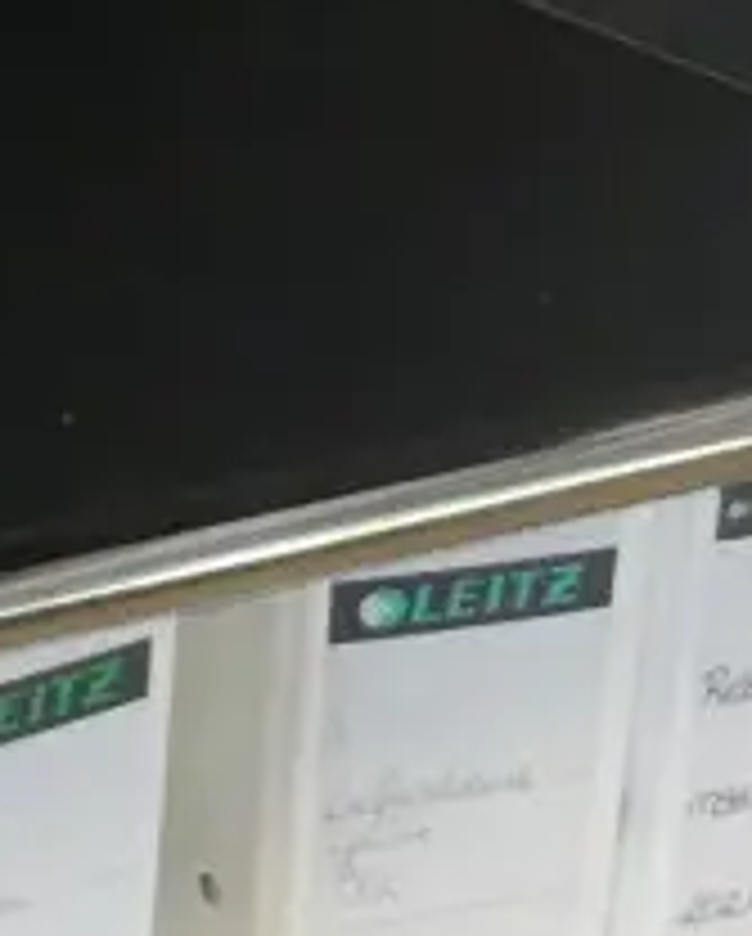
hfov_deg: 7.2
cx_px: 504
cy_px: 212
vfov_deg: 8.9
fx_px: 5996
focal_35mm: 216
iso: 500
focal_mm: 4.3
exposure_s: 1/60
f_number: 3.3
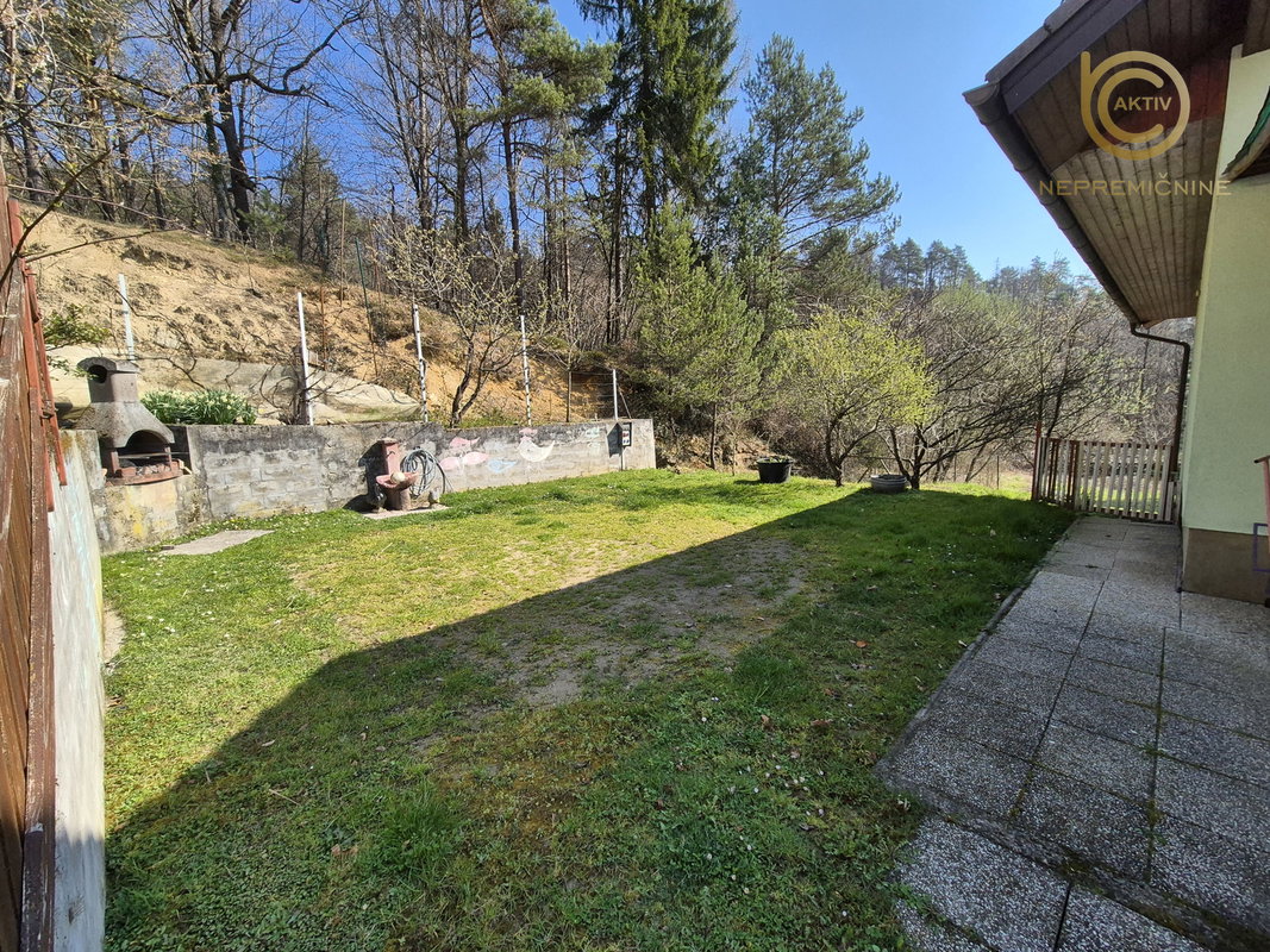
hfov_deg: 106.2
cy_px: 476
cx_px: 635
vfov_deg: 89.9
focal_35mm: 13
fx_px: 477
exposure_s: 1/1996
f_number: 2.2
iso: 64
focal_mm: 2.2
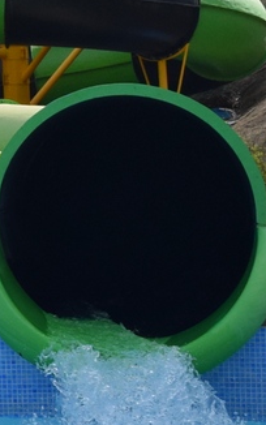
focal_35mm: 175
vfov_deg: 11.9
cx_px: -722
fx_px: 2023
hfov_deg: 6.4
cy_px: 42
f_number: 8
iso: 400
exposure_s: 1/2000
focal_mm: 23
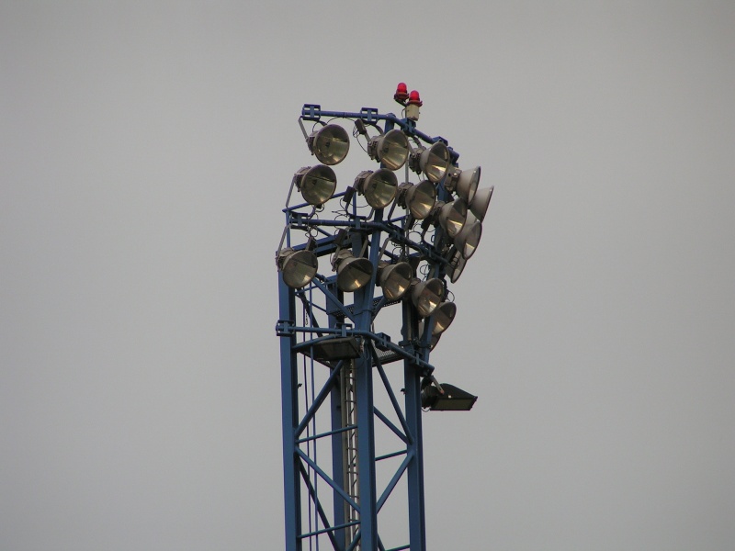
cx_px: 368
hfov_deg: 6.1
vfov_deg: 4.6
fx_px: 6922
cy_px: 276
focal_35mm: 326
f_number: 3.5
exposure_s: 1/400
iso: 50
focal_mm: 49.8
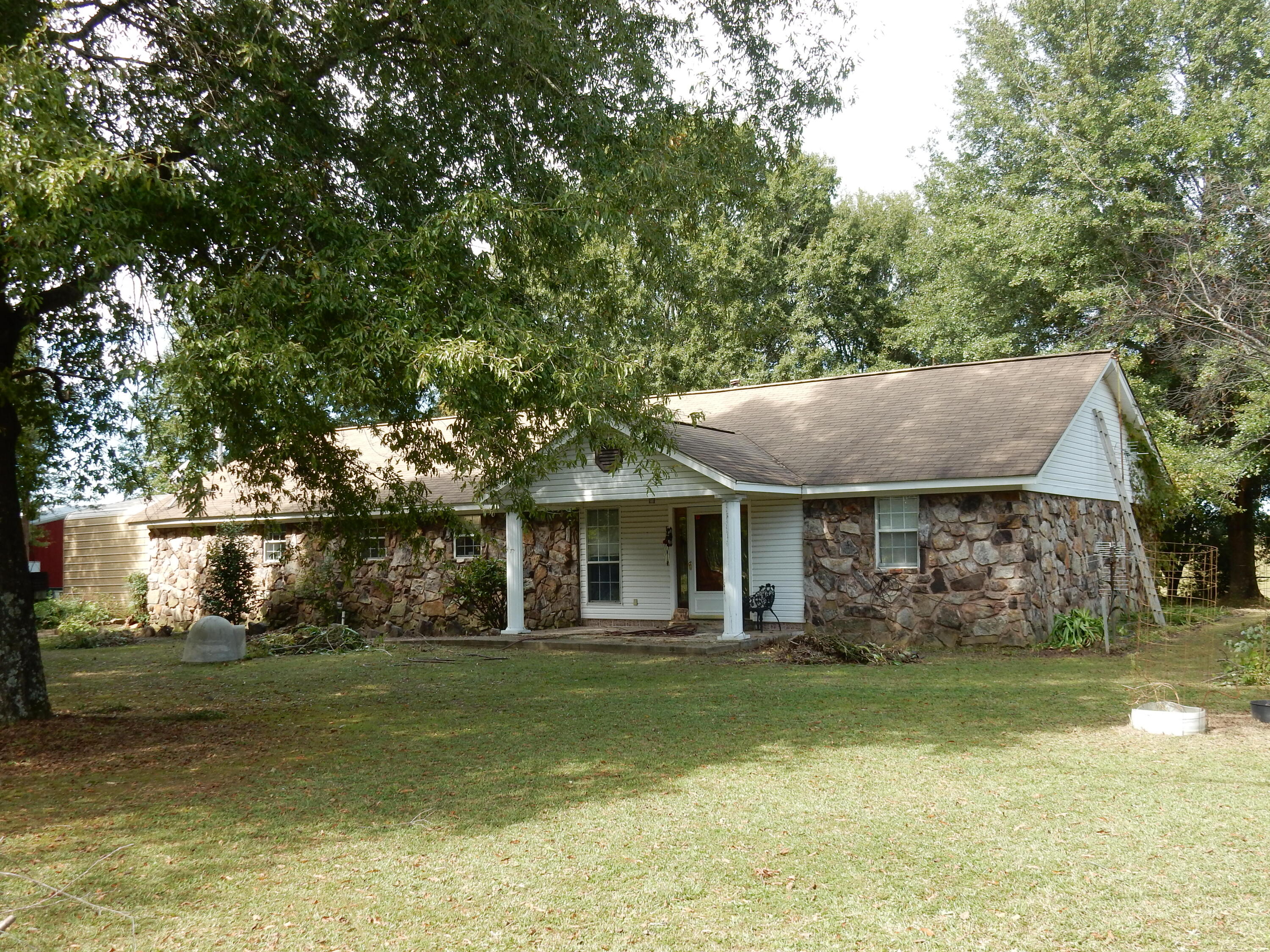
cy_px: 476
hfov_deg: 51.4
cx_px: 635
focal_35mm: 36
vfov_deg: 39.7
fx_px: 1321
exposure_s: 1/200
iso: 125
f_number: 4
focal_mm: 6.4
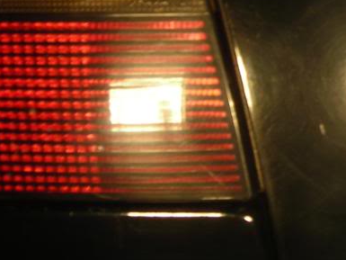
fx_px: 1010
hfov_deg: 18.4
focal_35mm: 101
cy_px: 19
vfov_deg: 14.5
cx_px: 421
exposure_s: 1/36.8
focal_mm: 6.3
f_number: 3.2
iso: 50
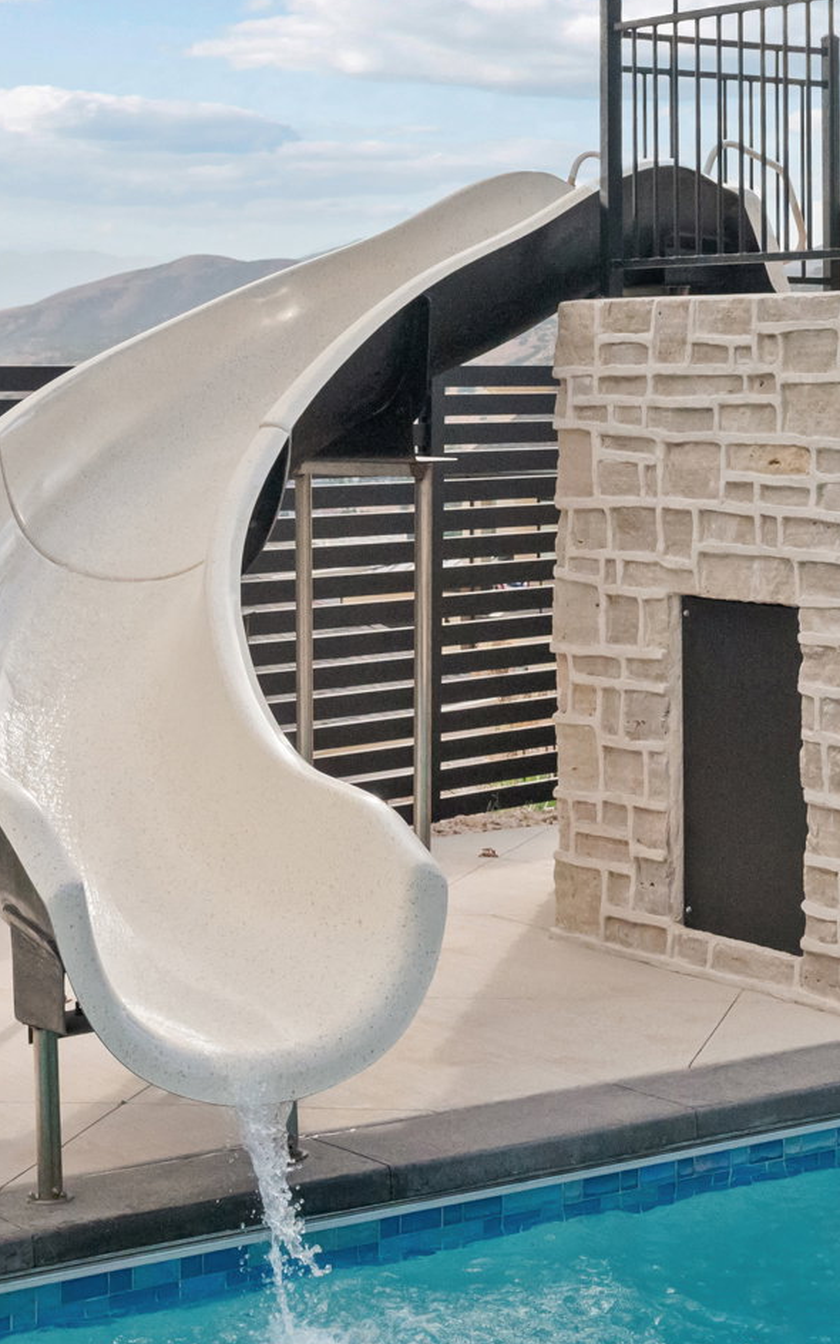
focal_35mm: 81
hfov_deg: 15.6
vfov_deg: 25.4
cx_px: 945
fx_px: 2967
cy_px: 439
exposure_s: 1/1000
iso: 1600
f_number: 8
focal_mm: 30
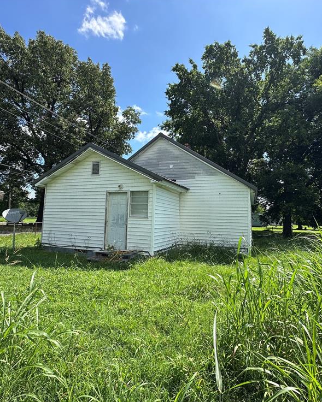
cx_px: 166
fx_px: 226
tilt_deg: +2.9
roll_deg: -1.2
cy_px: 206
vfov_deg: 83.3
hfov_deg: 70.8
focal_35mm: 19
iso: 50
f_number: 2.2
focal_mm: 2.22
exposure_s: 1/1171
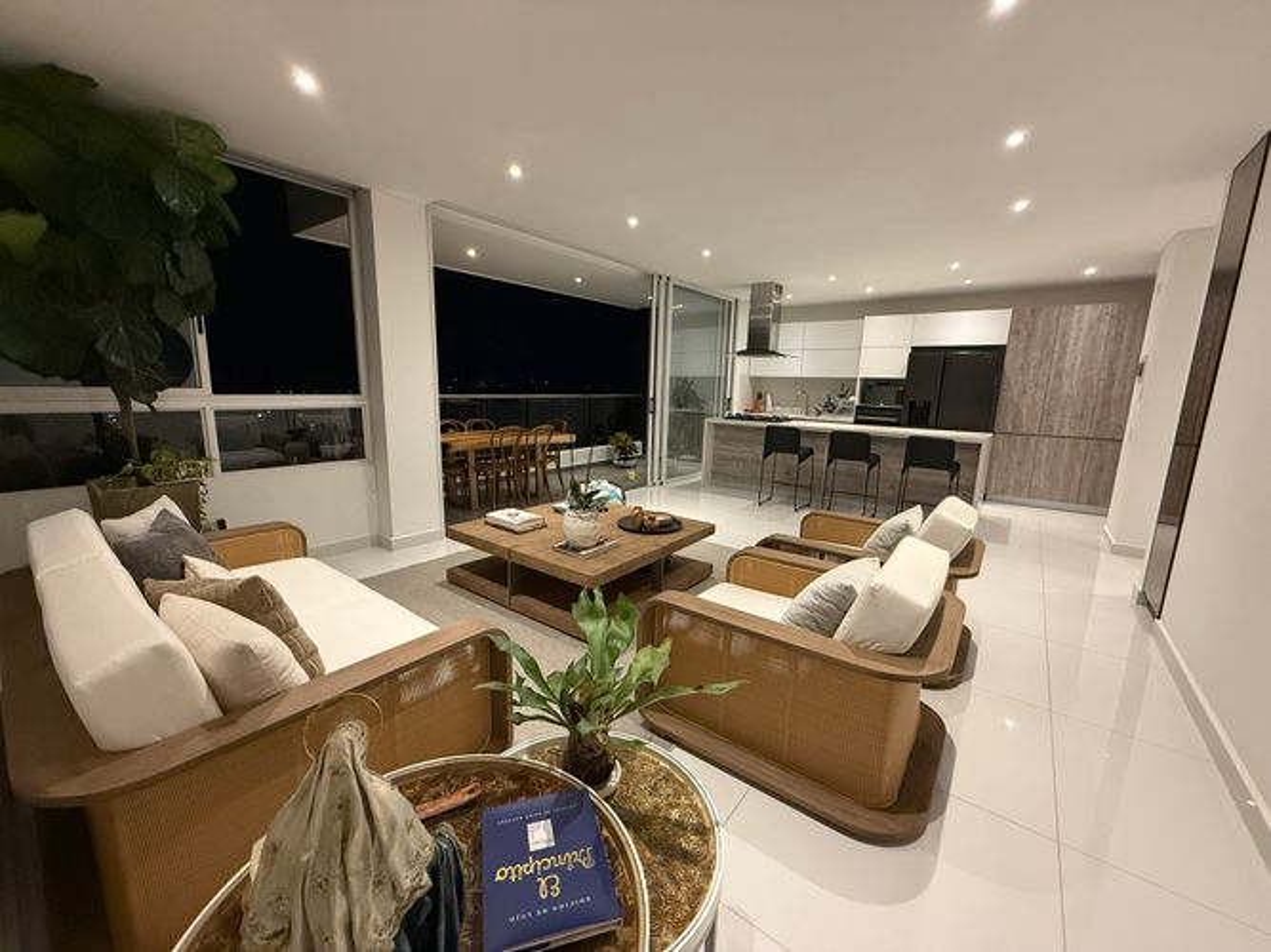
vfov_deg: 85.7
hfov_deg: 102.1
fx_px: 514
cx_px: 636
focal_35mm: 14
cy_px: 476
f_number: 2.2
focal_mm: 2.22
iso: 500
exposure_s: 1/60
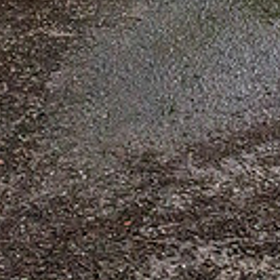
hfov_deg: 16.5
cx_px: 246
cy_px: -68
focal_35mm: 104
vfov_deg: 16.0
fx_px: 952
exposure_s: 1/160
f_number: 8
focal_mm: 28
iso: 6400
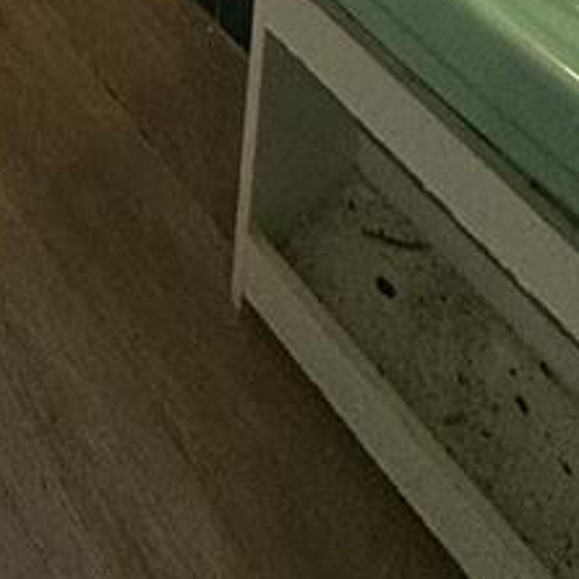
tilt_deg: -12.6
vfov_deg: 13.2
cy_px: -975
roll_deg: +0.3
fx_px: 1268
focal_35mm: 67
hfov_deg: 23.1
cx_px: -156
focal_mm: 2.22
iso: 160
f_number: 2.2
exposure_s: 1/120
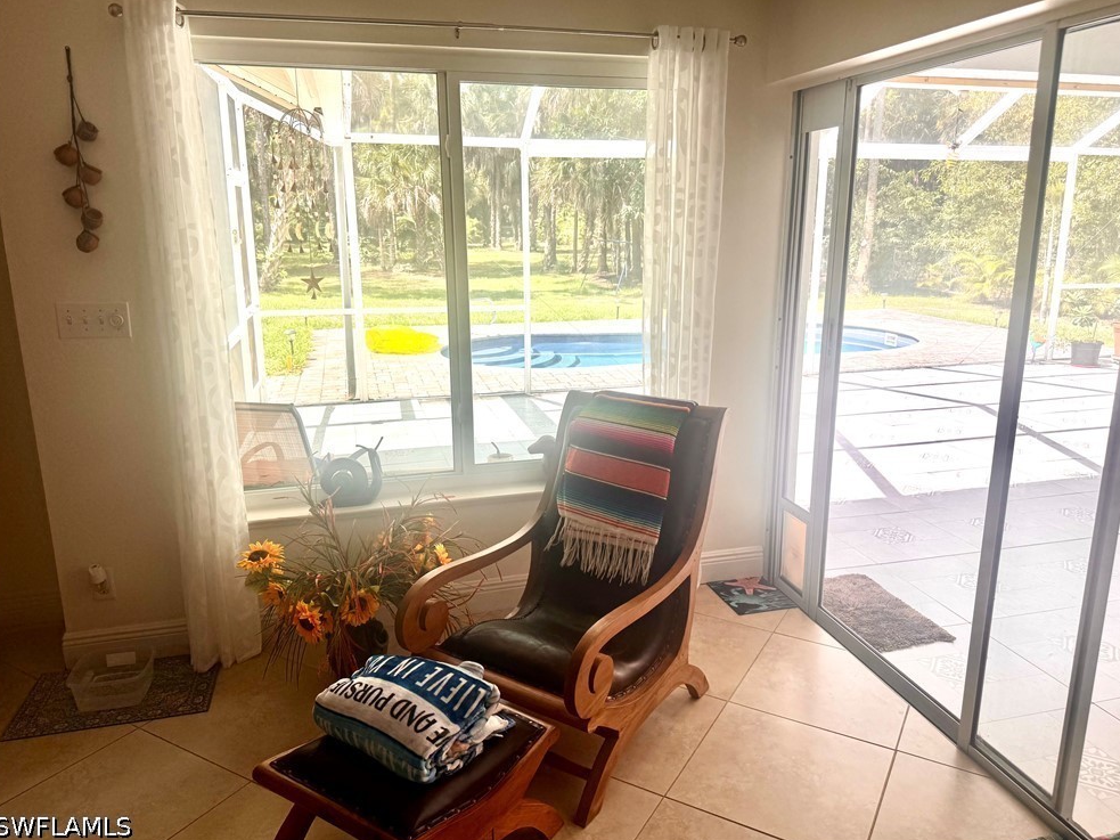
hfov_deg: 69.4
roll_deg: +0.6
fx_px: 809
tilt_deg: -13.2
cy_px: 408
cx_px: 572
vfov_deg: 54.9
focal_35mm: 25
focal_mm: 6.76
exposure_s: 1/925
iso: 80
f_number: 1.78
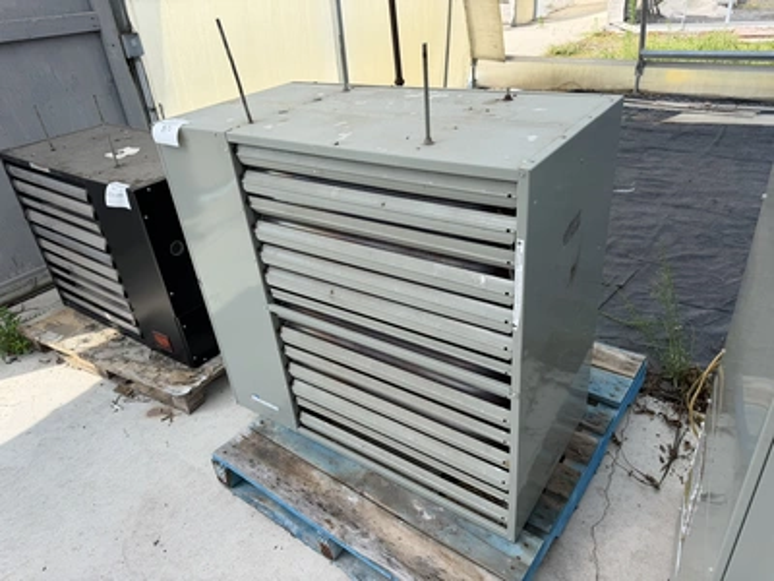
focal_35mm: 24
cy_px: 290
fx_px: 537
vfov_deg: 56.8
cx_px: 387
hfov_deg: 71.6
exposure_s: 1/1493
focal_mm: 6.76
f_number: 1.78
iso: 80
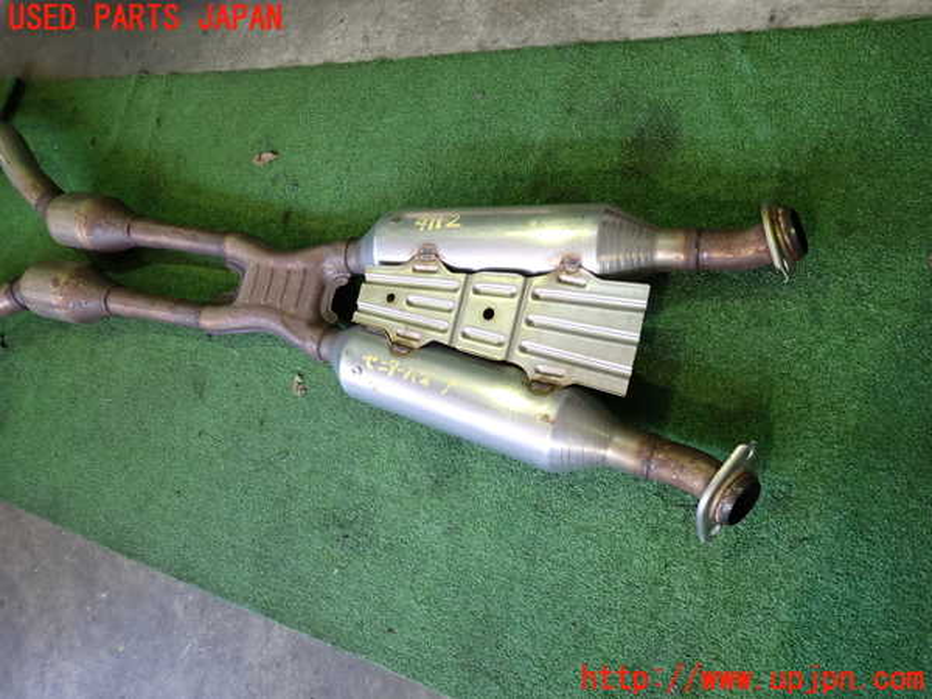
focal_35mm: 25
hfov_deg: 69.4
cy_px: 350
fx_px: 673
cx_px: 466
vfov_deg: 54.9
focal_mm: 4.5
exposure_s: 1/30
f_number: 2
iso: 250
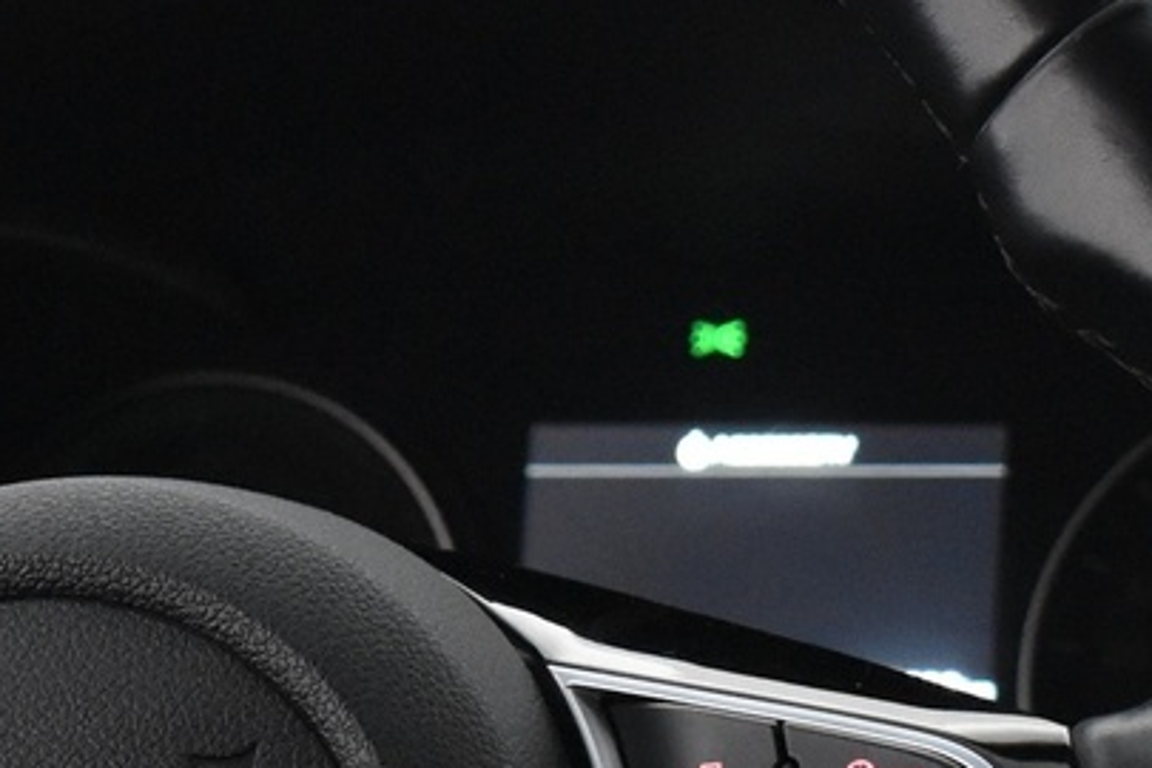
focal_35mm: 180
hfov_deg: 11.3
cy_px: 865
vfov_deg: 7.6
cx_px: -88
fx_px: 5760
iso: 3200
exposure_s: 1/40
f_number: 4.2
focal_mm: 30
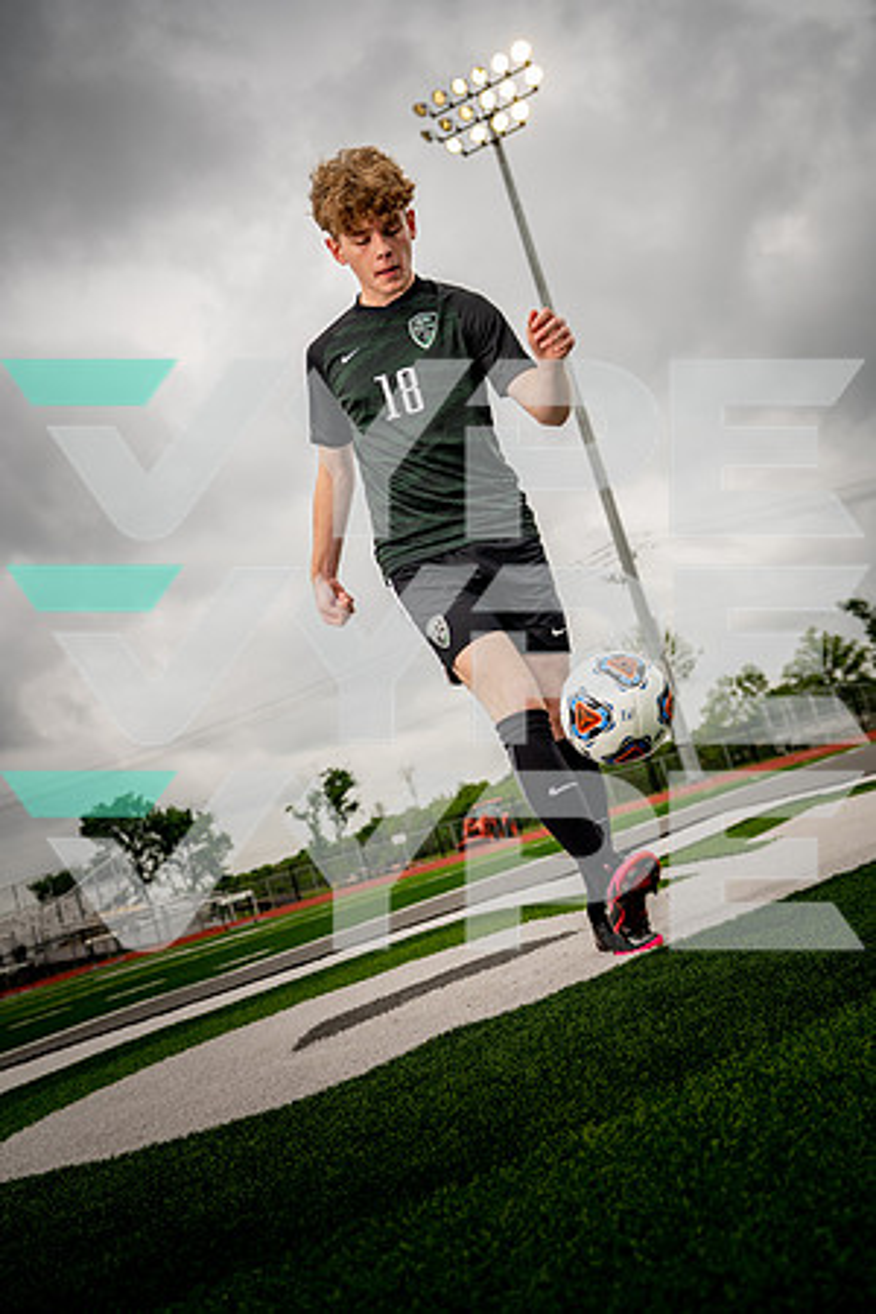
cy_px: 657
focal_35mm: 42
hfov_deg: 31.9
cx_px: 438
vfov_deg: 46.4
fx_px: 1533
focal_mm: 42
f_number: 4.5
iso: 500
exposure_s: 1/1250
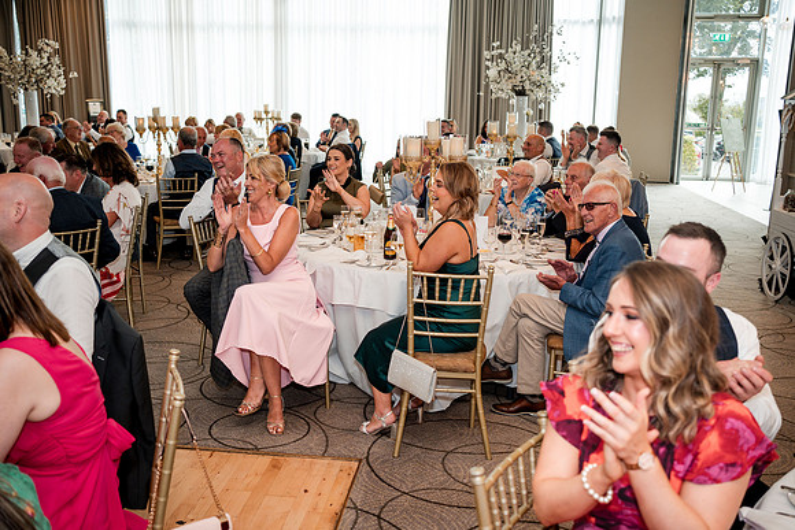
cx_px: 398
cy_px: 265
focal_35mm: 35
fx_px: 773
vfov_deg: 37.9
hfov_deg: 54.4
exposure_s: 1/200
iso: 800
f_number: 3.5
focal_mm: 35
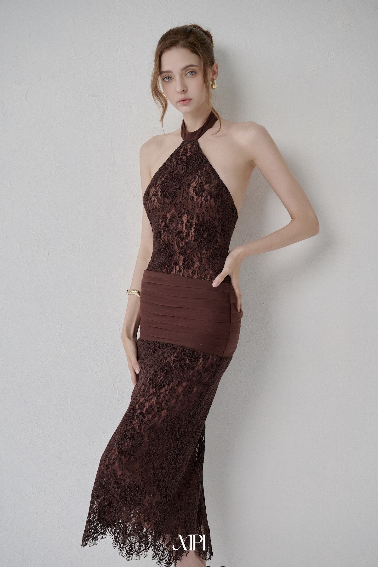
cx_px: 189
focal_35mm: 55
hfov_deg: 24.6
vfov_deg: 36.2
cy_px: 284
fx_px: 866
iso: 320
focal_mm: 55
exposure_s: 1/160
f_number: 5
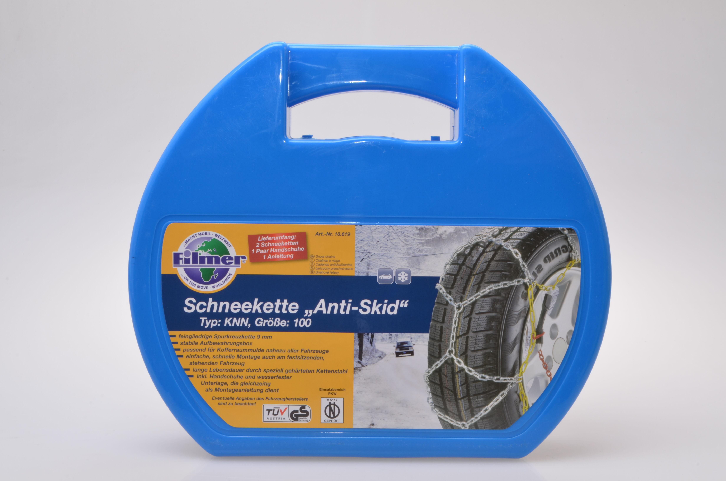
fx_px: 1057
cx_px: 363
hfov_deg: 37.9
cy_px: 240
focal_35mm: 52
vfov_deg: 25.6
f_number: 20
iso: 100
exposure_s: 1/60
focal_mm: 35
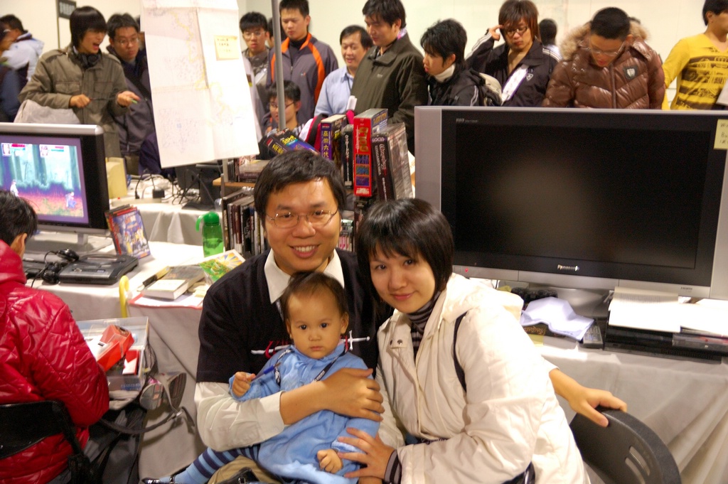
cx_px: 364
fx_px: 727
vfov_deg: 36.8
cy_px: 242
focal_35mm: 36
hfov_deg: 53.2
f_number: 2.8
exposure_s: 1/20
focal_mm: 24
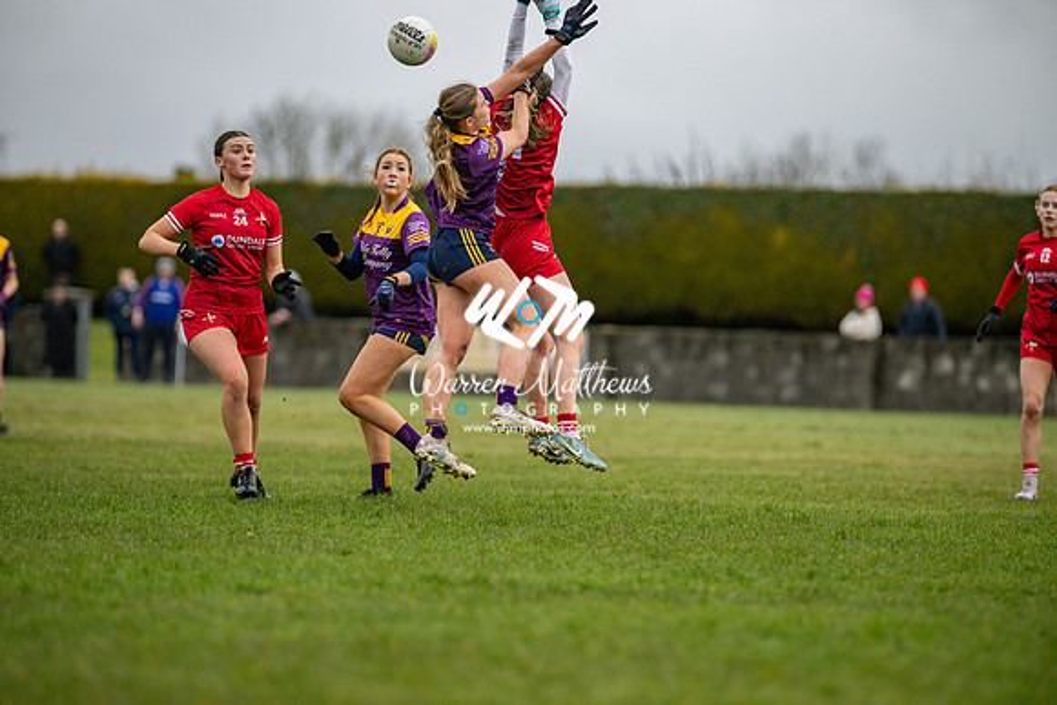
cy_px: 352
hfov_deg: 8.6
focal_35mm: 240
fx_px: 7048
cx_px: 528
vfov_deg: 5.7
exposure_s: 1/1000
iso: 450
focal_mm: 240
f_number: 2.8
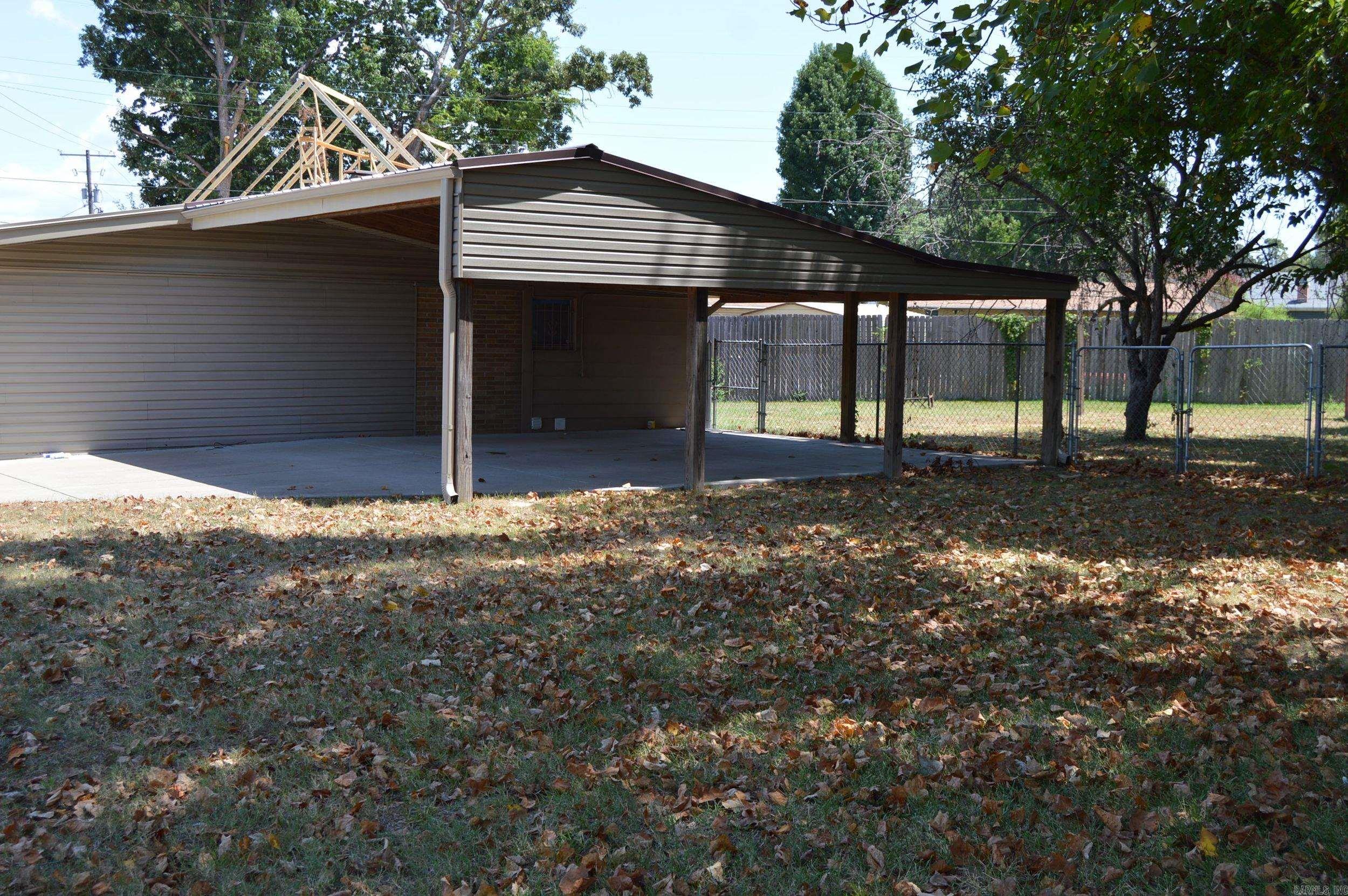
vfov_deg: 34.1
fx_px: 1459
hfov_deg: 49.6
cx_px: 674
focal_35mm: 39
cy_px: 448
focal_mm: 26
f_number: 6.3
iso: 100
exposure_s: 1/160
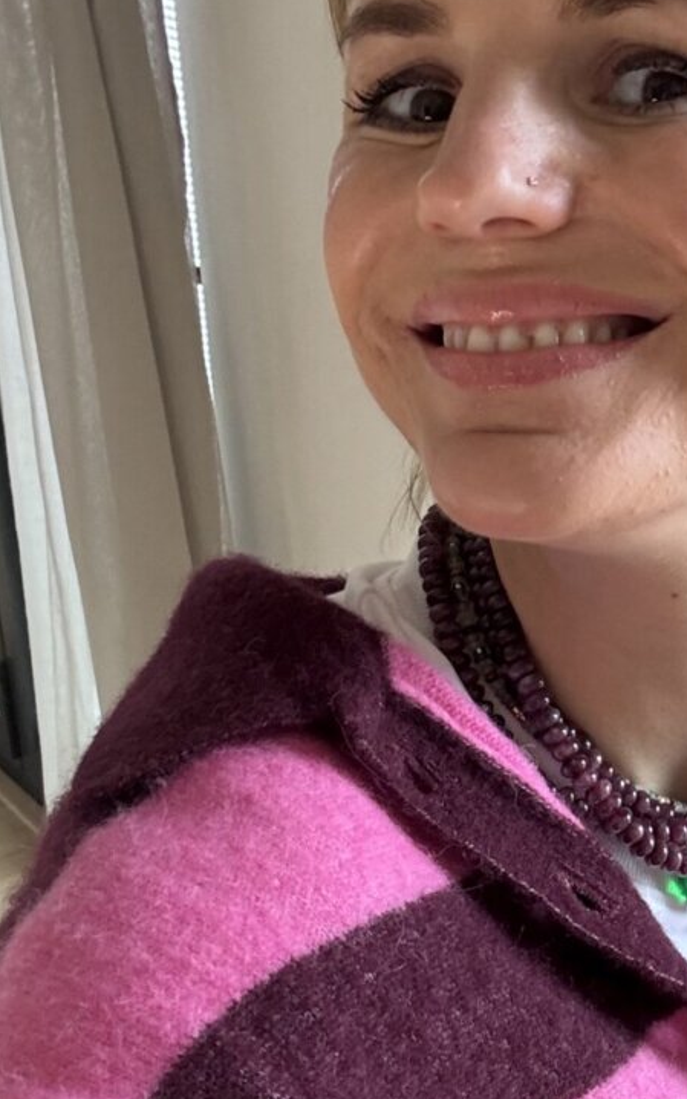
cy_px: 647
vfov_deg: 32.9
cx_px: 653
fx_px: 1857
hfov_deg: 20.4
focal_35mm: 62
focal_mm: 2.69
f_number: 1.9
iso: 160
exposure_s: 1/60
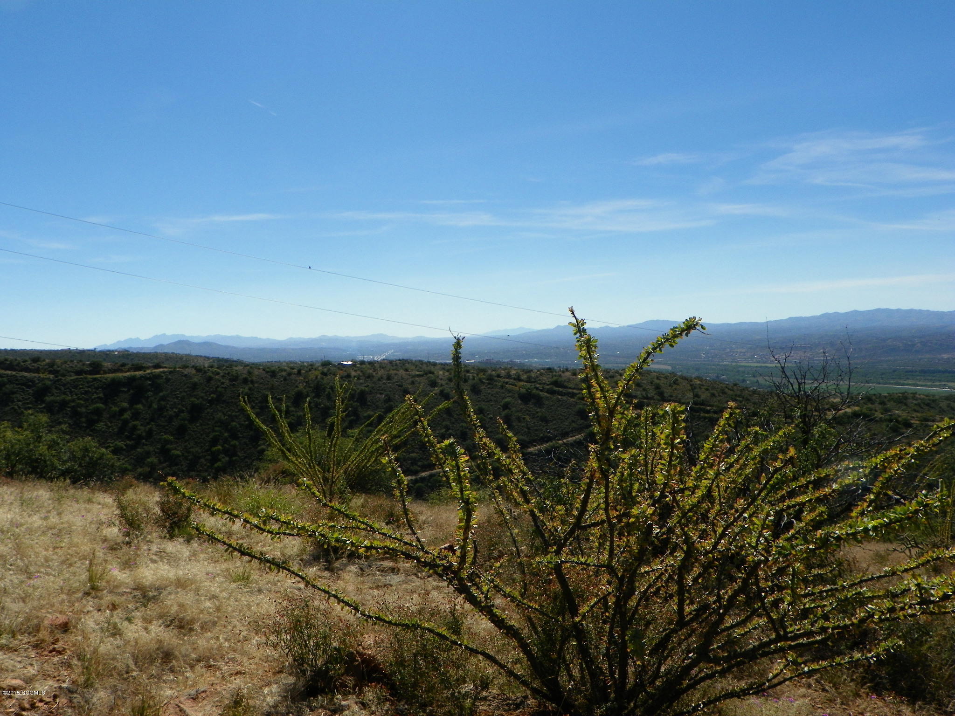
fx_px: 883
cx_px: 478
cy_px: 358
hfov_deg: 56.8
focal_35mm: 32
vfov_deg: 44.2
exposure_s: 1/640
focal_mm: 5.7
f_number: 5.6
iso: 64
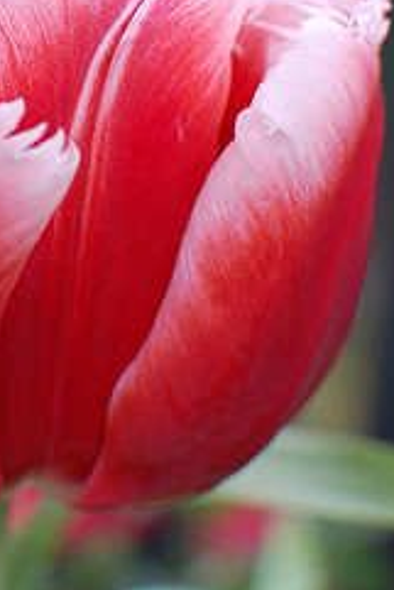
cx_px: -61
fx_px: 2069
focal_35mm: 126
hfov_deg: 10.7
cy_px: 88
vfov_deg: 16.1
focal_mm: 35
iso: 400
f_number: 4.5
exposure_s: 1/100
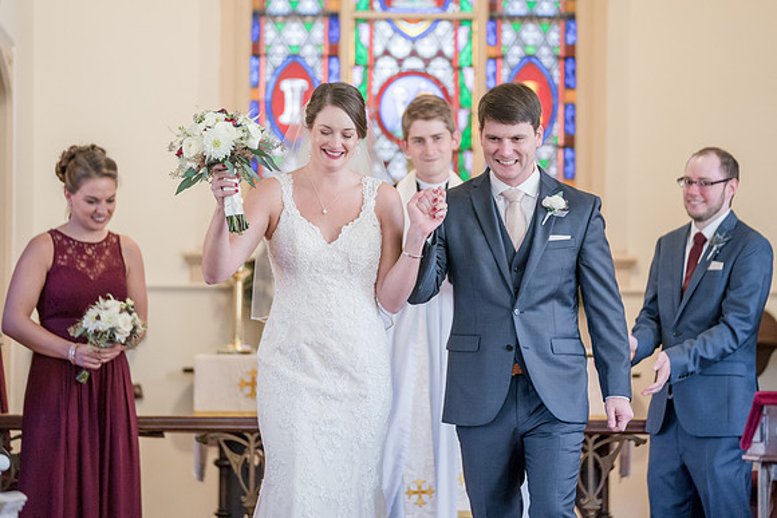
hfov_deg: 12.6
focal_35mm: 164
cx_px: 415
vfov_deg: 8.4
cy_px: 241
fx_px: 3531
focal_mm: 146
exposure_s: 1/160
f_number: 2.8
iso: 2000
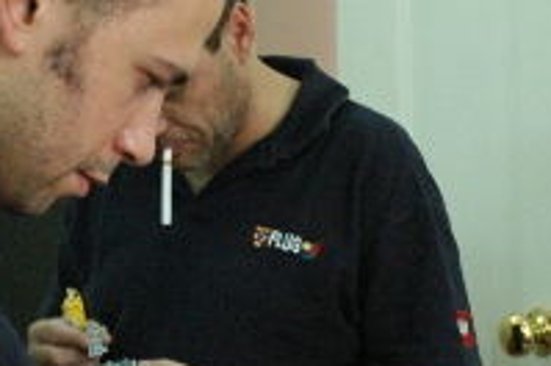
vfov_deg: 9.3
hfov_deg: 14.2
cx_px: 302
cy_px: 492
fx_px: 2216
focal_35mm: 145
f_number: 3.8
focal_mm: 24
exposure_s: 1/50
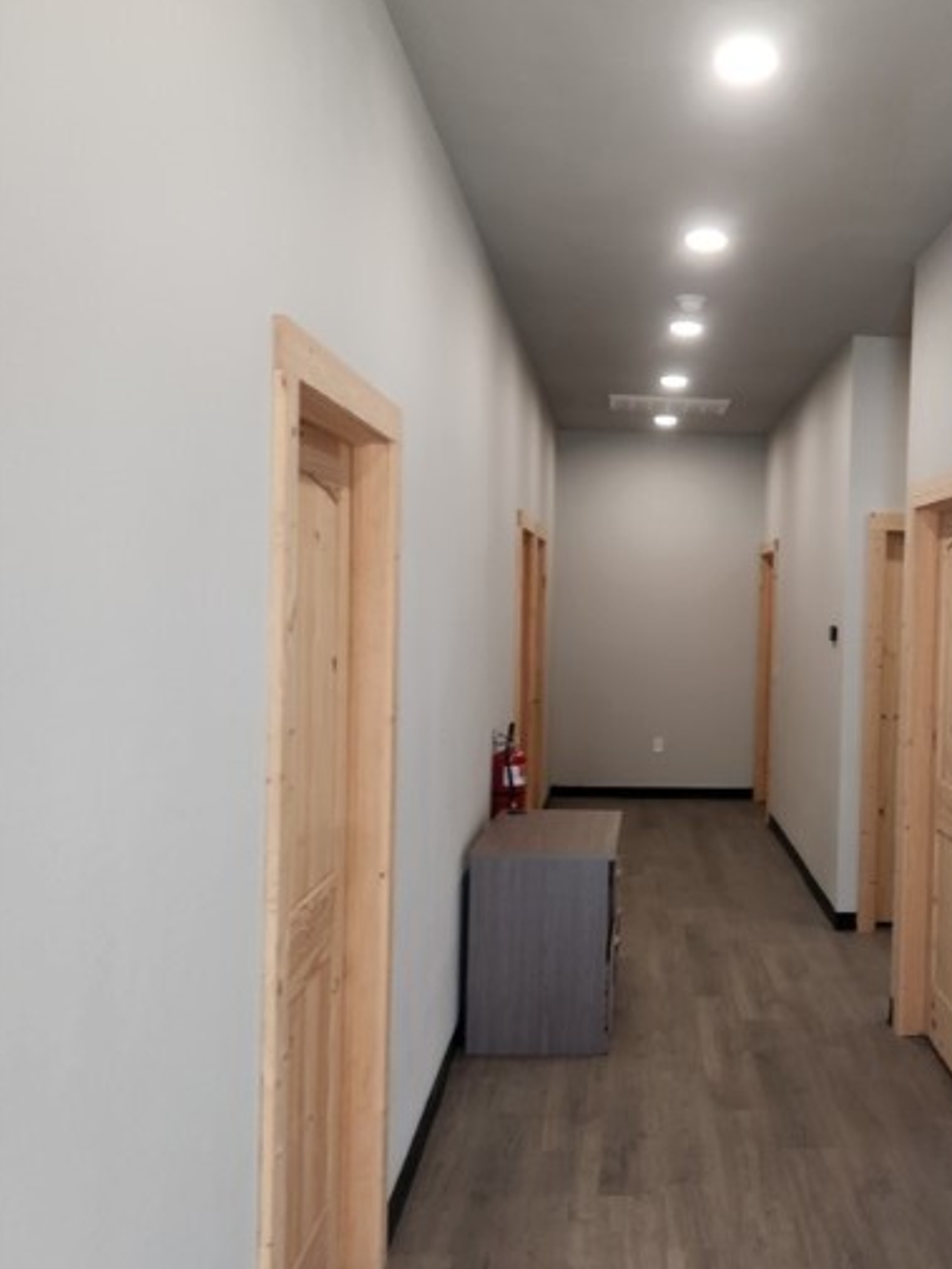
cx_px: 708
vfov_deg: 52.6
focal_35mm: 35
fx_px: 1283
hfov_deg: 39.7
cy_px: 668
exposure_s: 1/120
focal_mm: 5.4
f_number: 1.8
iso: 160
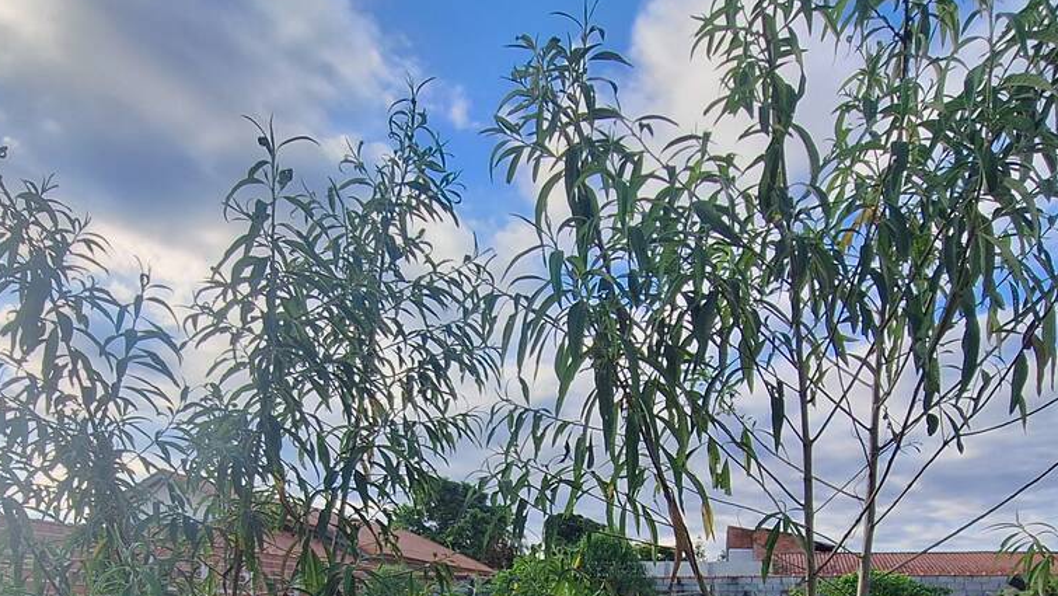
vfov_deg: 36.4
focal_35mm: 27
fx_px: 758
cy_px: 655
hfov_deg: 69.8
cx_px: 497
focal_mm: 1.74
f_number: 2.2
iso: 40
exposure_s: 1/1043
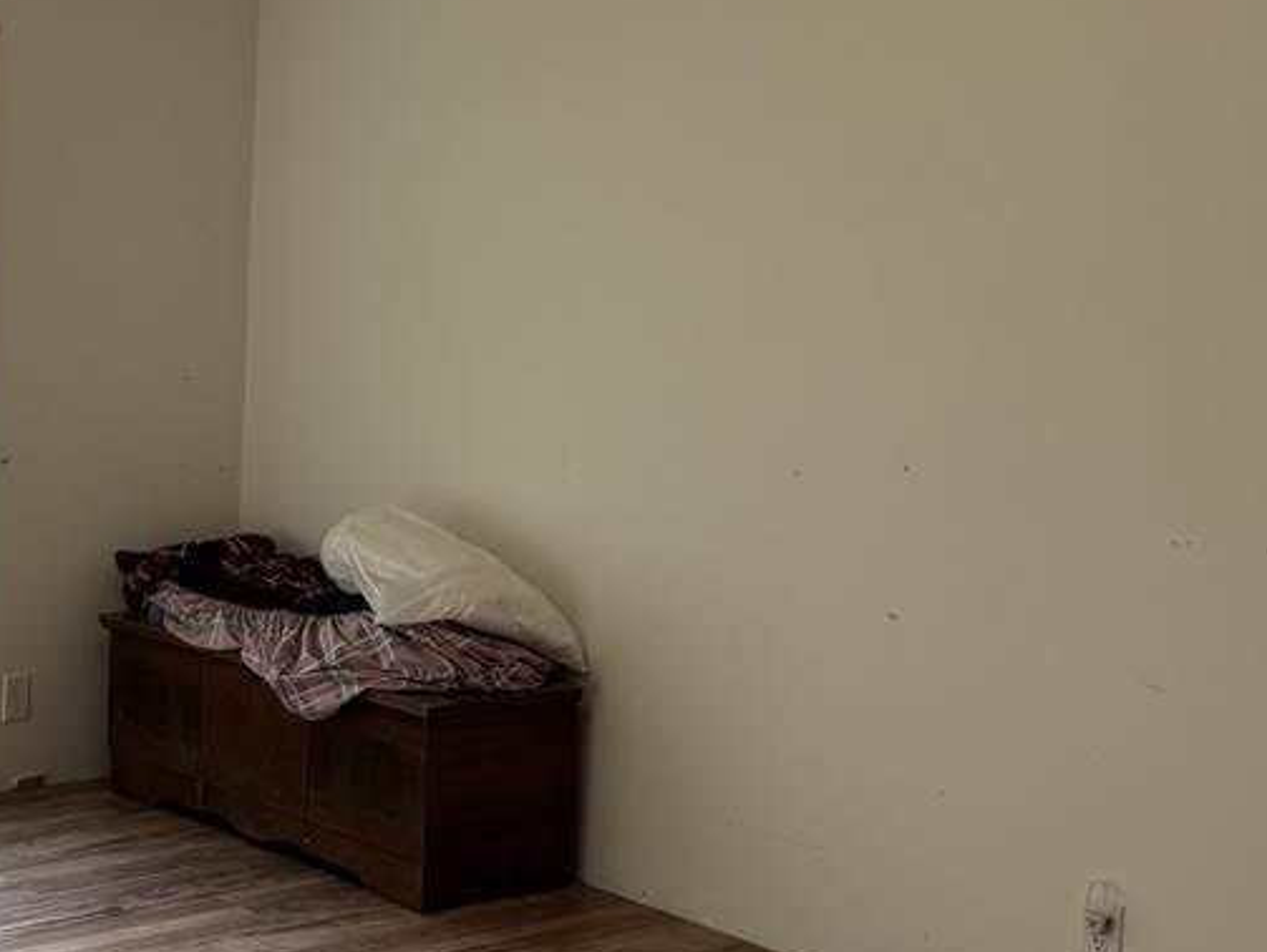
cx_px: -23
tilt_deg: -6.7
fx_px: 2234
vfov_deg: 24.0
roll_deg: -1.1
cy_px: 402
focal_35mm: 61
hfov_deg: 29.4
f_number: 1.78
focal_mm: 6.76
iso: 100
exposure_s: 1/120
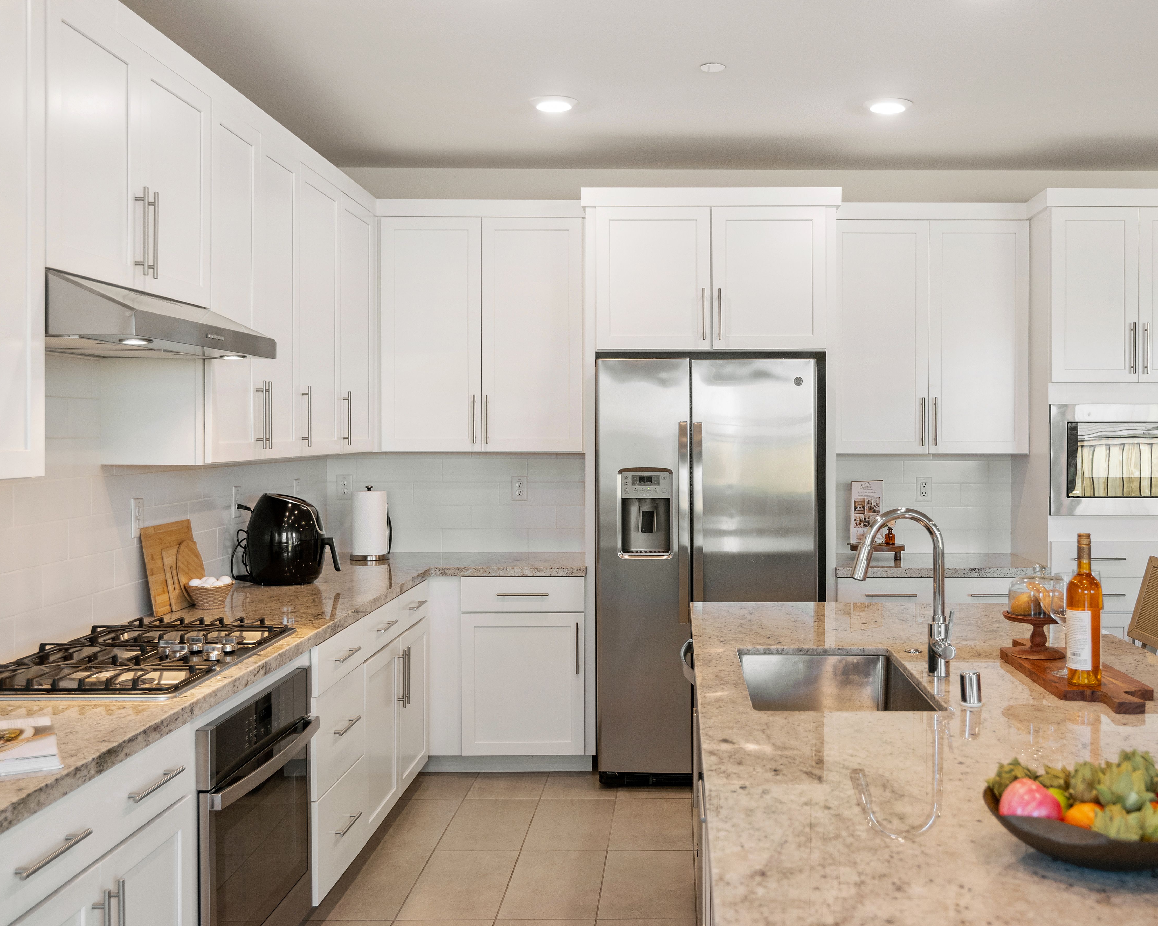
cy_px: 463
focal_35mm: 34
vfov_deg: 43.4
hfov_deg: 52.5
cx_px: 688
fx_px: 1165
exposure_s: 1/40
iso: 400
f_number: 2.8
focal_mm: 20
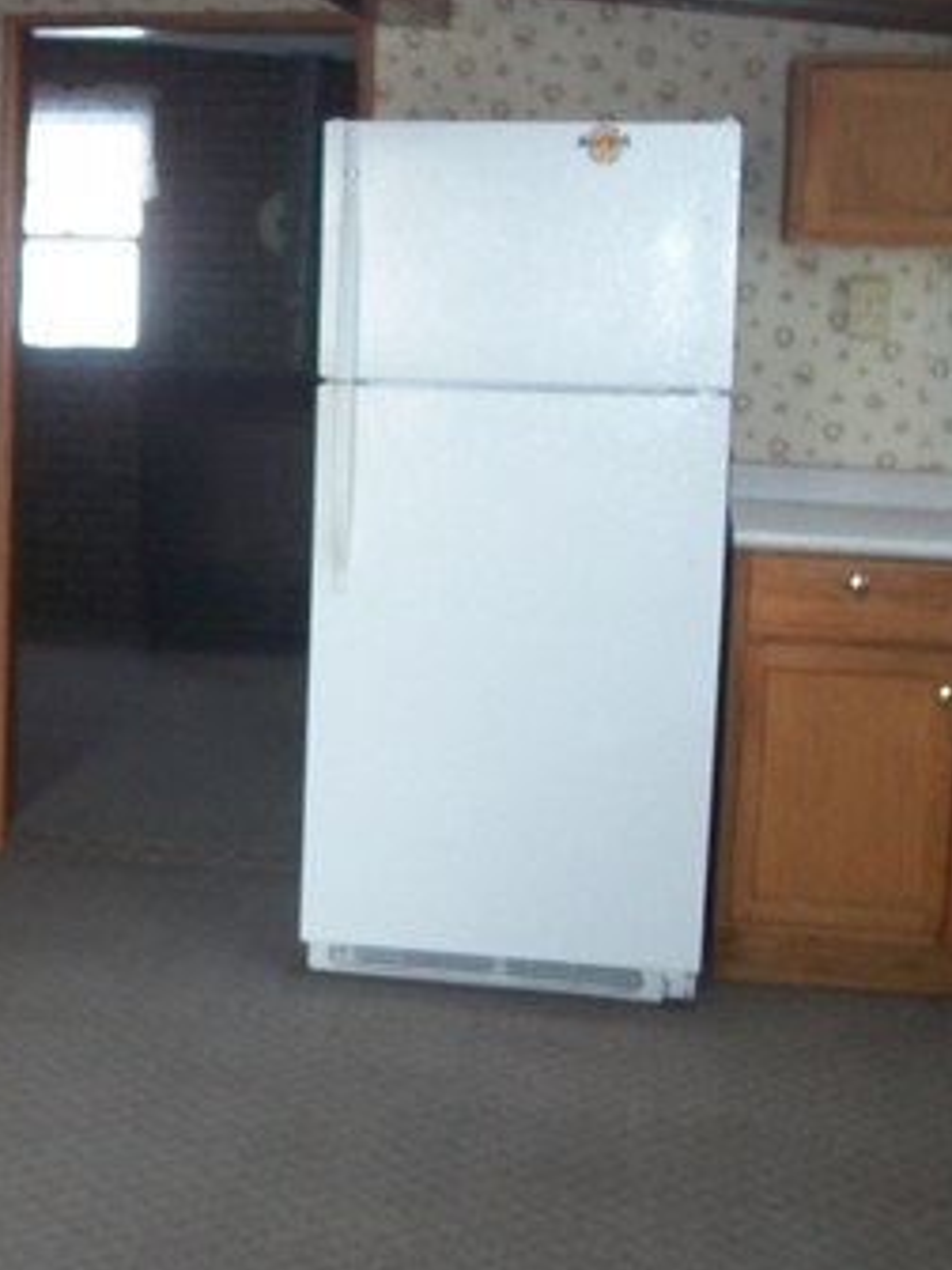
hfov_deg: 22.9
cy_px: 499
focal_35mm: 61
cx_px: -38
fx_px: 2237
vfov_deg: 31.6
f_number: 2.9
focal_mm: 5.7
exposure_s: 1/60
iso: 160
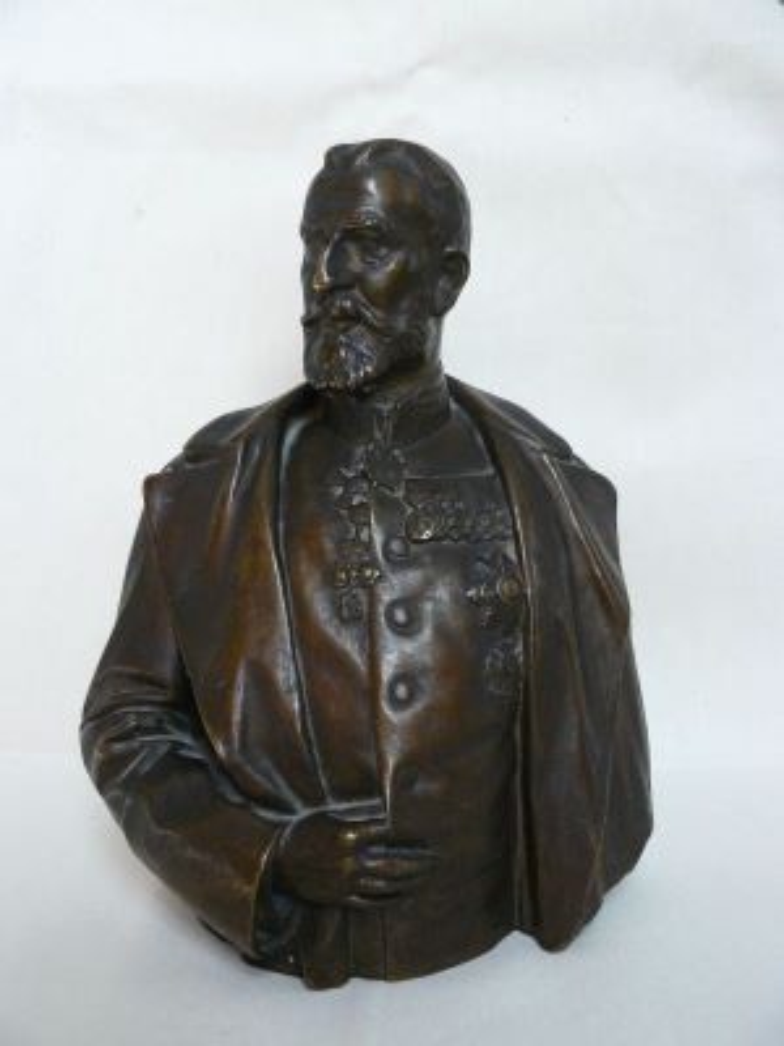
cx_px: 392
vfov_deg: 51.4
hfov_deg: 39.7
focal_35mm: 36
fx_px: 1087
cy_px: 523
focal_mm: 6
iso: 200
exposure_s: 1/50
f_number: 2.8
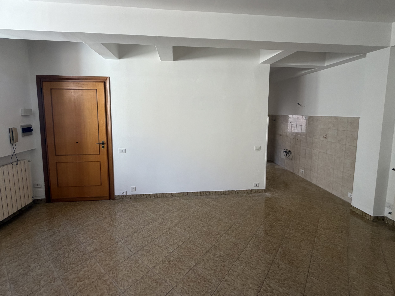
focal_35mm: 16
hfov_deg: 94.5
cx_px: 196
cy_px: 129
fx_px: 183
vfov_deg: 77.7
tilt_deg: -6.1
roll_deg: -0.3
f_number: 2.2
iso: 200
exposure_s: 1/121
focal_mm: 2.22
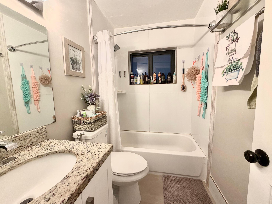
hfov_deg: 102.1
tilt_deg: -6.9
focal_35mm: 14
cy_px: 102
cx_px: 136
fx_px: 110
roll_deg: -0.7
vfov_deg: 85.7
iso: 200
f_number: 2.2
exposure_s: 1/60
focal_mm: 2.22
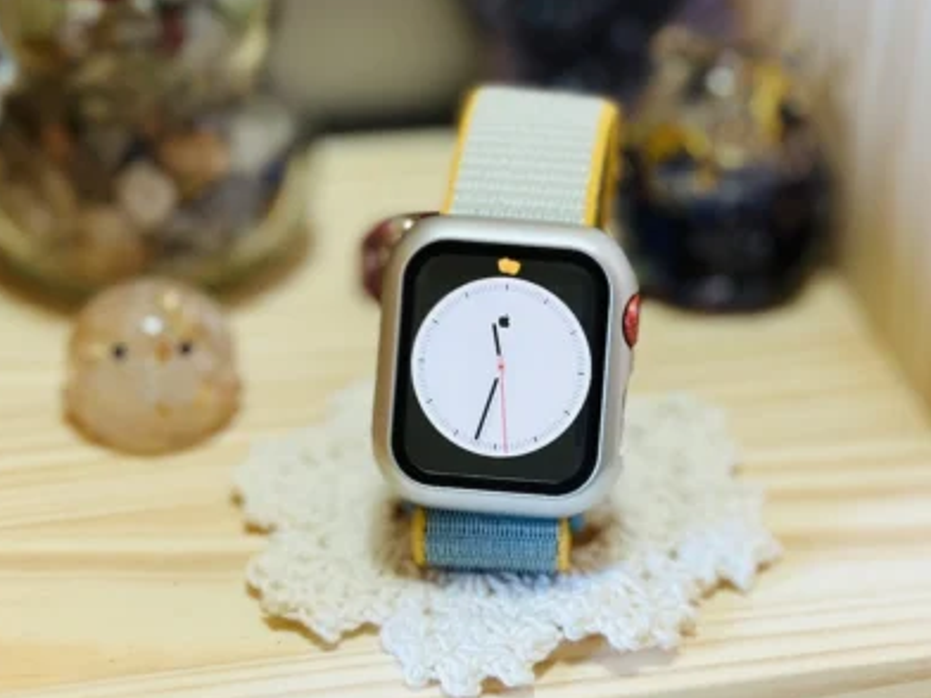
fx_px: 1318
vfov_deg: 29.7
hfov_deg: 38.9
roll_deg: -4.1
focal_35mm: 49
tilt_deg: -31.4
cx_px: 458
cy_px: 347
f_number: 1.78
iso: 160
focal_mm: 6.86
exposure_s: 1/60
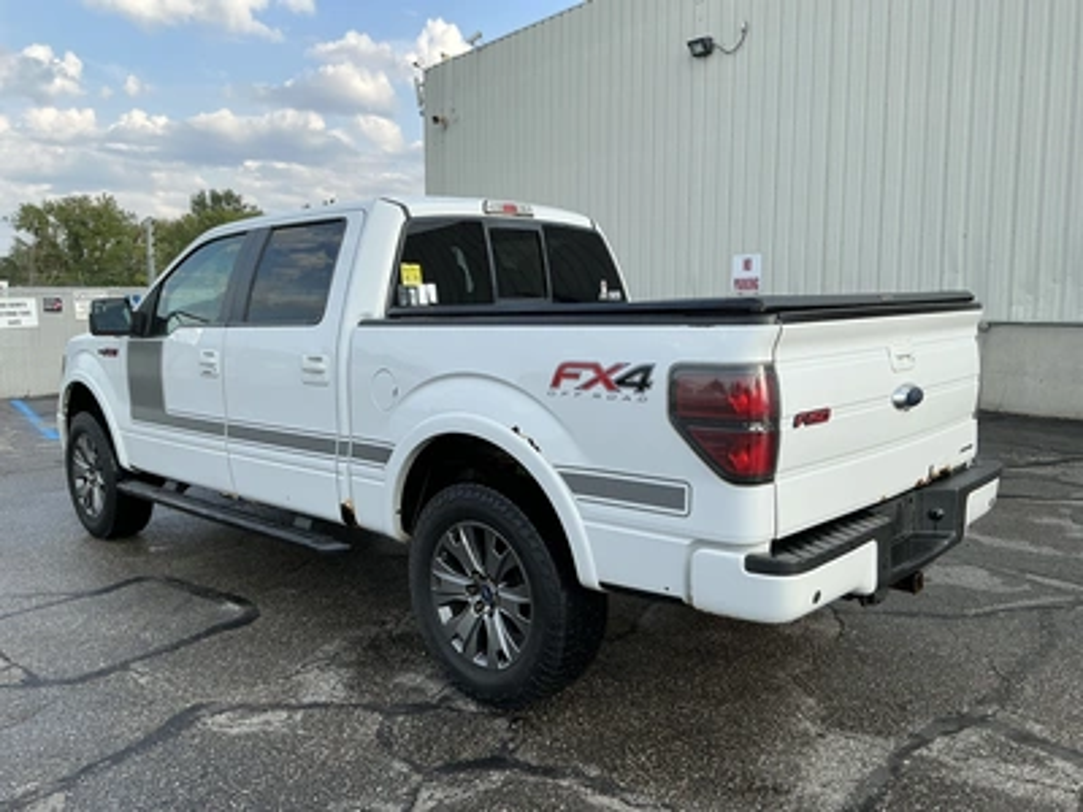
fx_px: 876
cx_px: 542
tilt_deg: -4.7
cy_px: 406
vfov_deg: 49.7
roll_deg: +0.4
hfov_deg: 63.4
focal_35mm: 28
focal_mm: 3
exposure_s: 1/719
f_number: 1.8
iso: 25
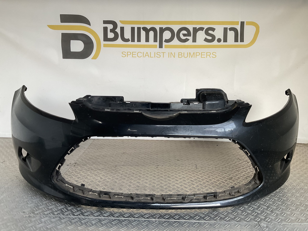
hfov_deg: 61.7
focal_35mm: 29
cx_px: 154
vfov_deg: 48.2
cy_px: 116
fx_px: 258
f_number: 1.8
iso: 40
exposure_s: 1/50
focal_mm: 3
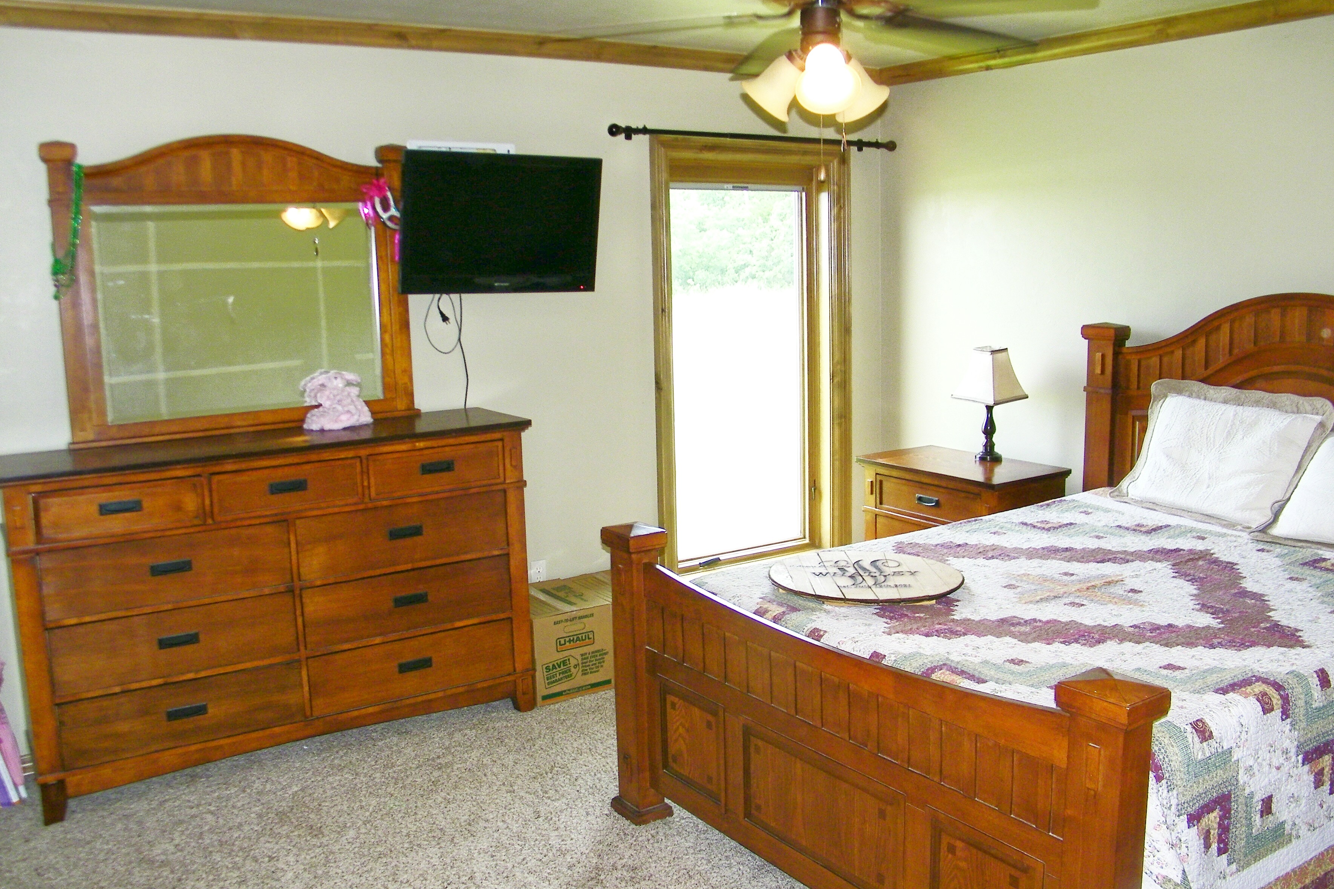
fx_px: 1112
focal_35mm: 30
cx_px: 675
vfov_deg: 43.6
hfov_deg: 61.9
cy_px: 444
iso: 80
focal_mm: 5
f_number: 3.5
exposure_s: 1/30
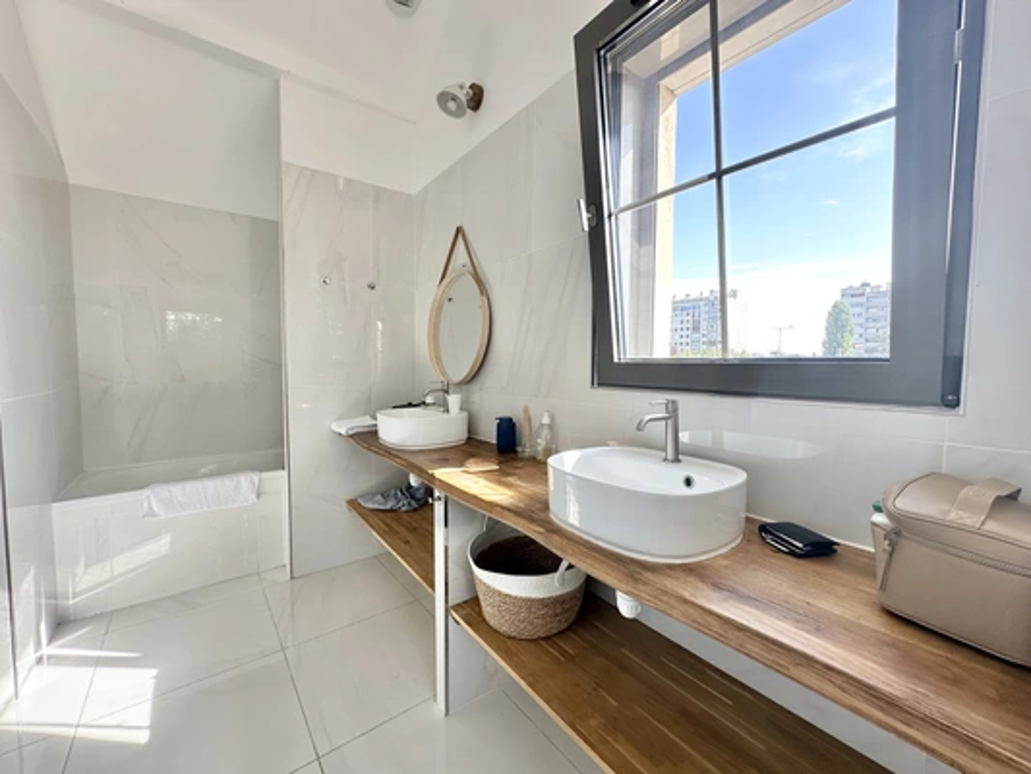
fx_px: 417
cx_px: 516
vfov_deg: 85.7
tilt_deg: -2.5
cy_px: 387
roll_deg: +0.1
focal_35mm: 14
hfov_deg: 102.1
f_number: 2.2
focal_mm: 2.22
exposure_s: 1/116
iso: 40
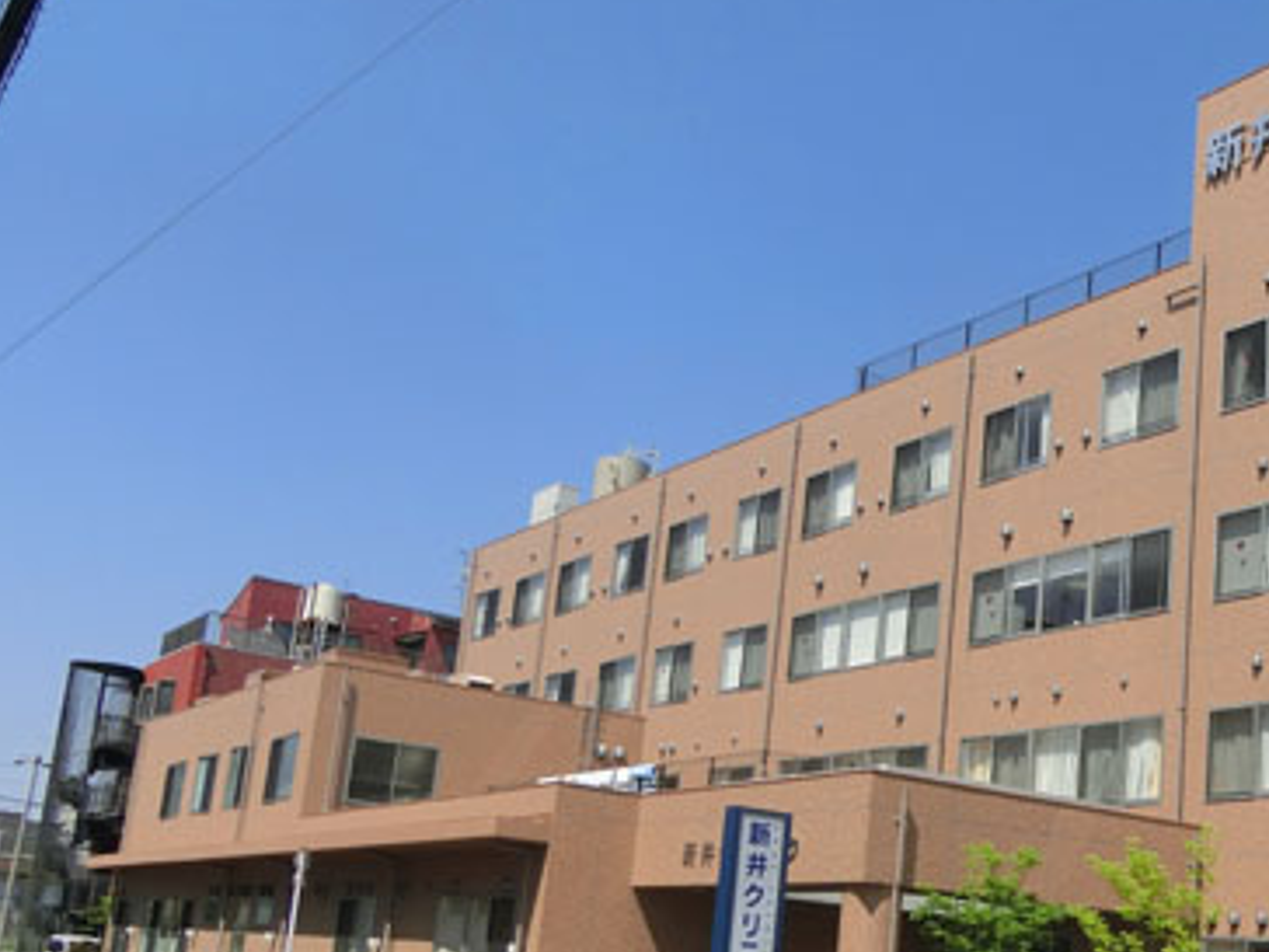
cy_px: 645
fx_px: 1613
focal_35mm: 44
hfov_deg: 40.8
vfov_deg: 32.6
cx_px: 1046
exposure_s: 1/400
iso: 80
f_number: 7
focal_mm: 4.5
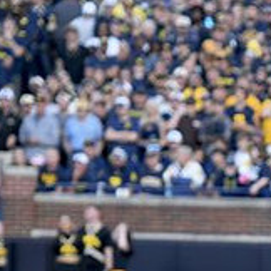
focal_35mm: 512
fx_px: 4535
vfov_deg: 3.4
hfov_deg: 3.4
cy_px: 290
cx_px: 447
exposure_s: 1/1000
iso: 800
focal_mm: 140
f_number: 2.8
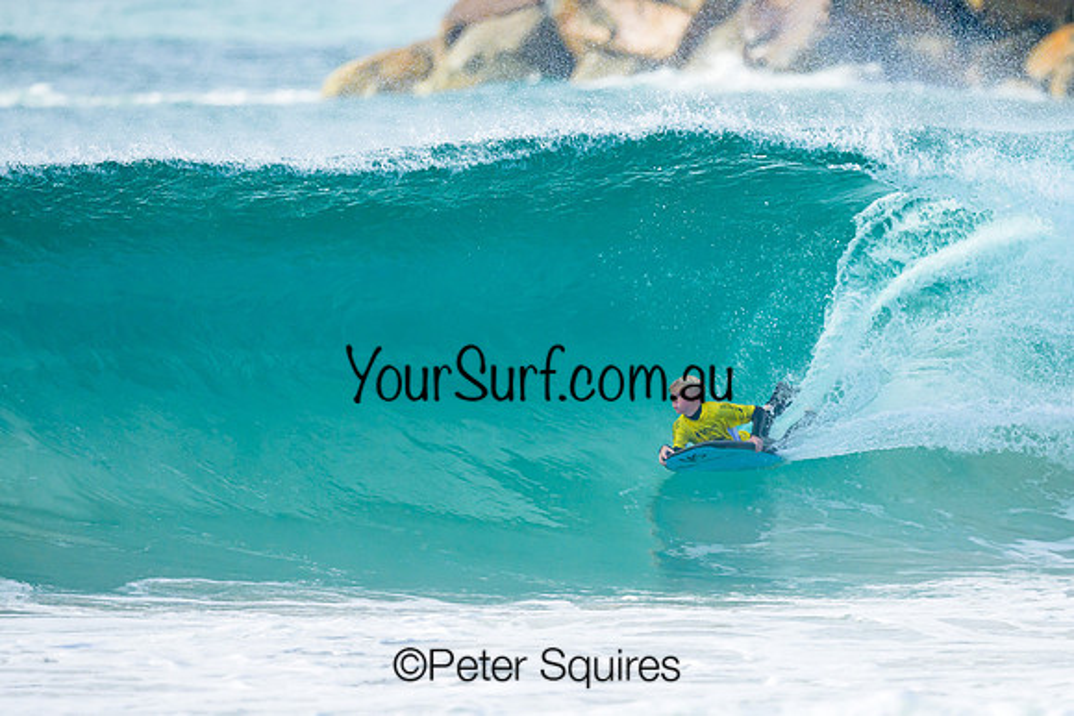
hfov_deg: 1.9
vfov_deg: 1.3
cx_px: 698
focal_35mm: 1101
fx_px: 32844
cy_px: 398
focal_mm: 800
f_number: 6.3
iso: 450
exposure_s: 1/2000
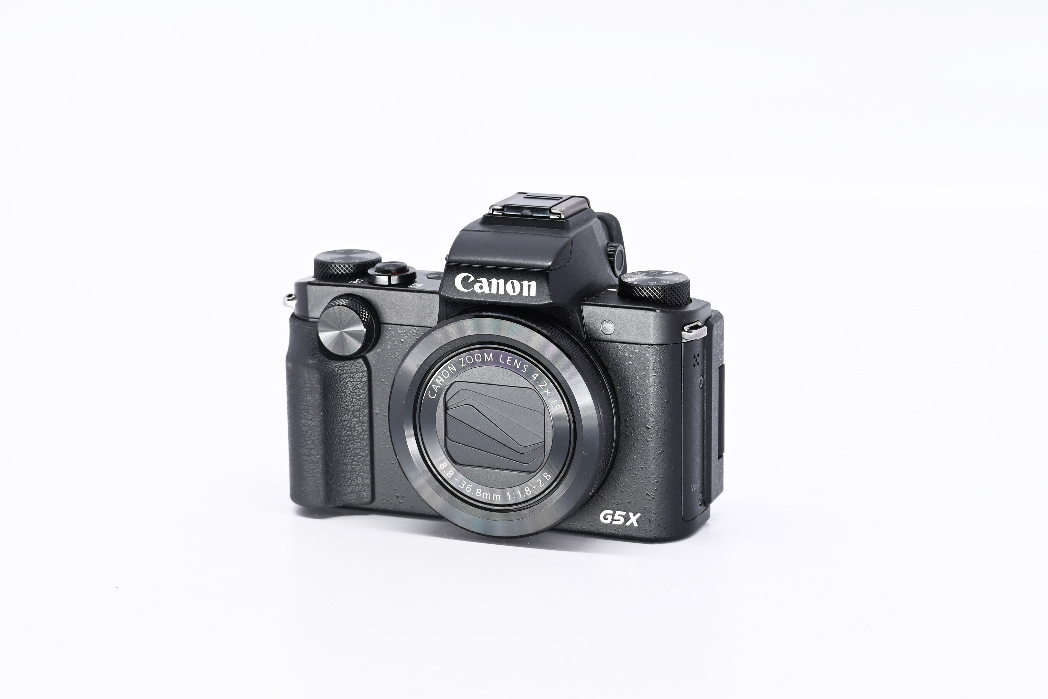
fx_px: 2794
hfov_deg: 21.2
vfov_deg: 14.3
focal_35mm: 96
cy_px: 350
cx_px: 524
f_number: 9
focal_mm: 64
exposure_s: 1/160
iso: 500
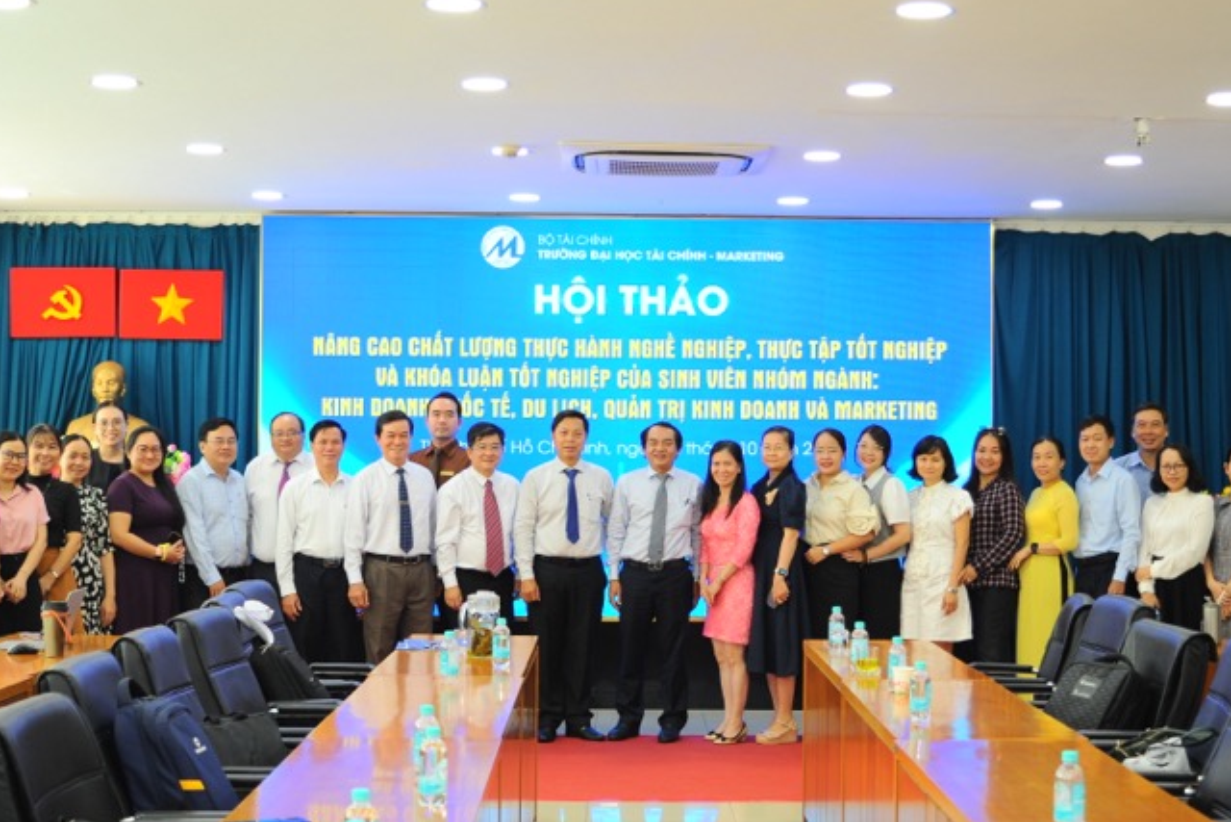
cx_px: 698
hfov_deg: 33.9
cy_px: 399
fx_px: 2018
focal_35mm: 59
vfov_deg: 23.0
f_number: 4.5
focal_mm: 42
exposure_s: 1/60
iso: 800
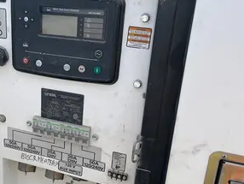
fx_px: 353
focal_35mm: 50
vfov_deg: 29.1
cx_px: 36
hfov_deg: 36.3
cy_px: 112
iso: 50
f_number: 1.6
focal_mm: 5.1
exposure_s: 1/1862
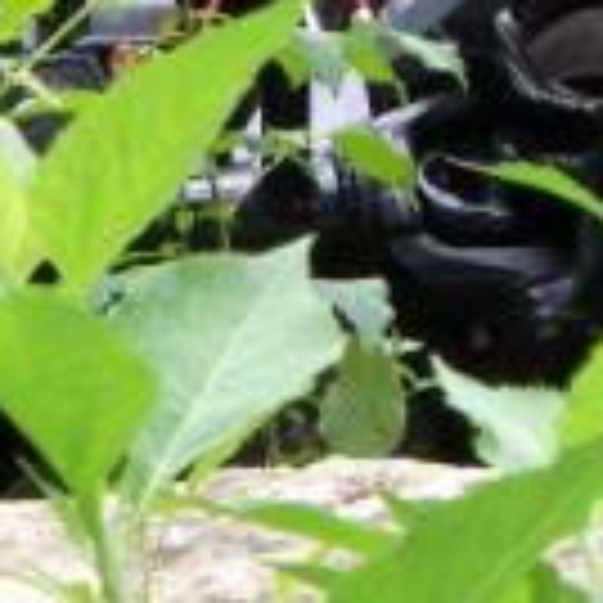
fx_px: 8317
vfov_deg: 4.1
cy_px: -238
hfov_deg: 4.1
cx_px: -328
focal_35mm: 422
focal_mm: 16.86
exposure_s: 1/100
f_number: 3.4
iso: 64
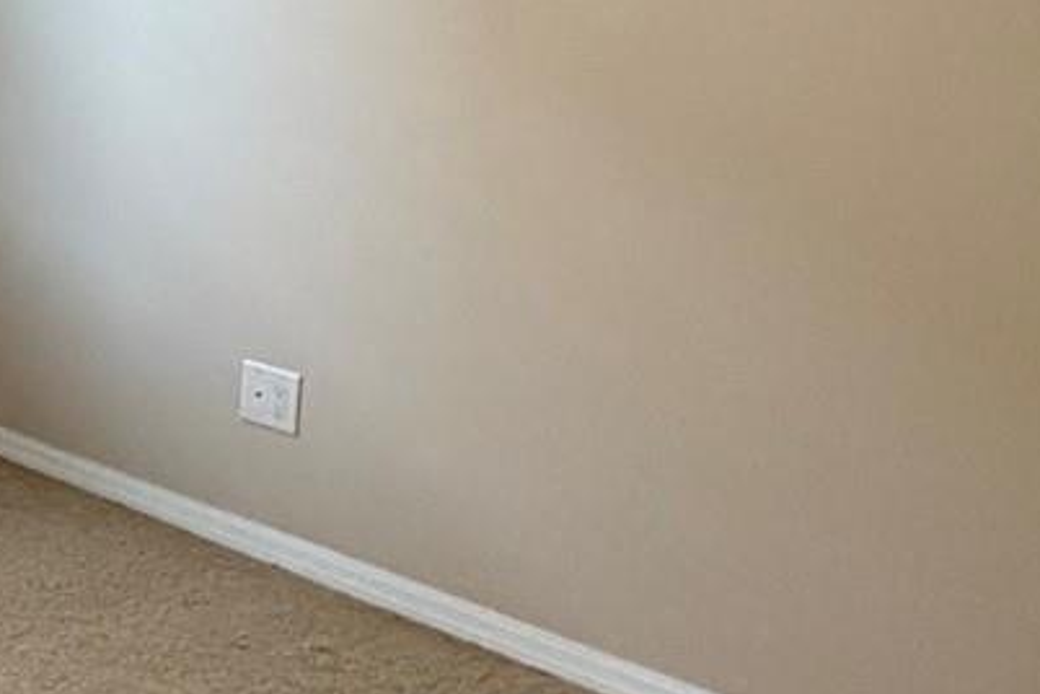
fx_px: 1675
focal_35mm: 58
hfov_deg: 26.3
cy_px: -28
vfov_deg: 22.3
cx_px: -473
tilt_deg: -1.6
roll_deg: -3.9
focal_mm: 2.22
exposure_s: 1/60
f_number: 2.2
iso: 640
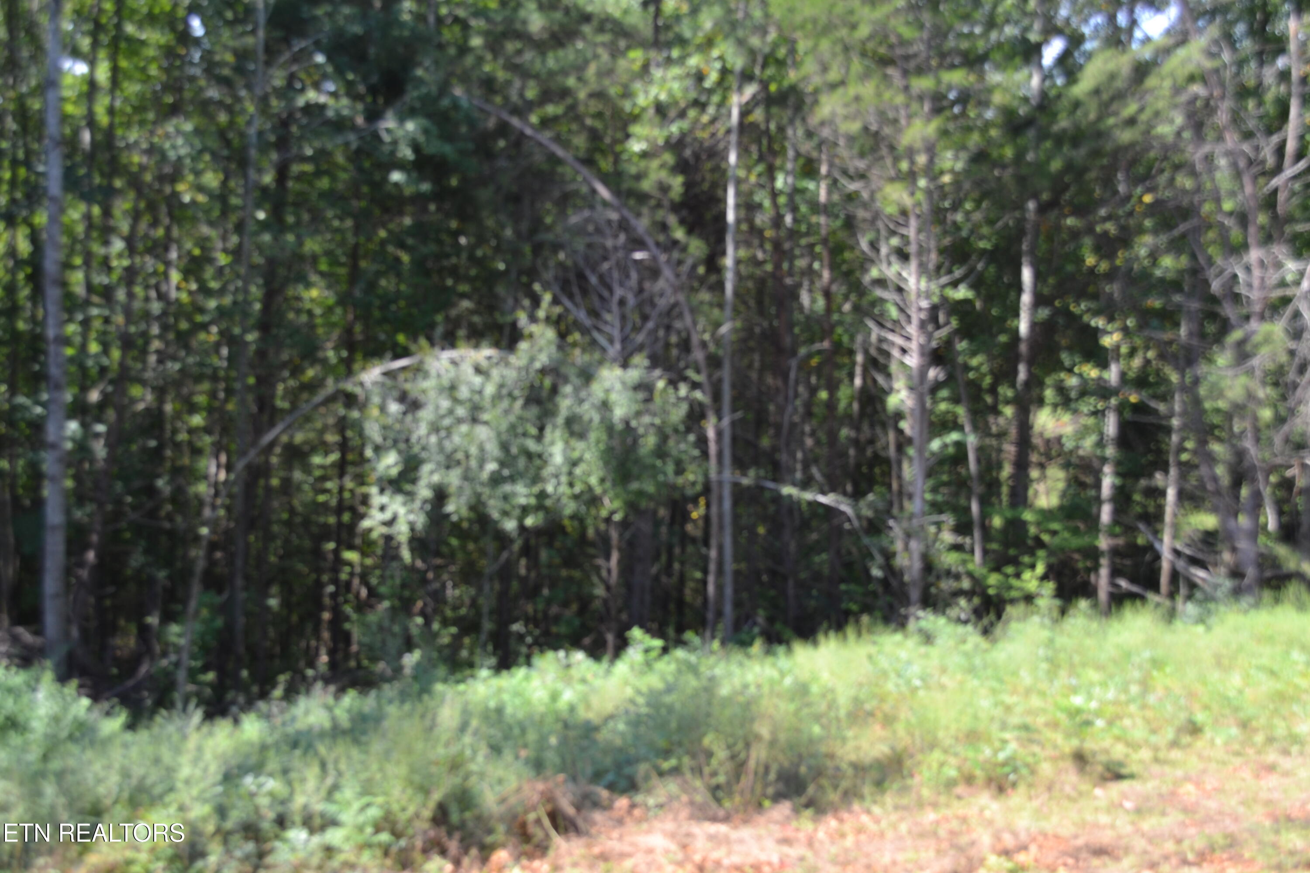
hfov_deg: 46.4
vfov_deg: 31.9
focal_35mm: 42
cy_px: 436
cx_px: 655
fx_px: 1528
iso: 100
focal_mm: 28
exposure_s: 1/80
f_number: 5.6
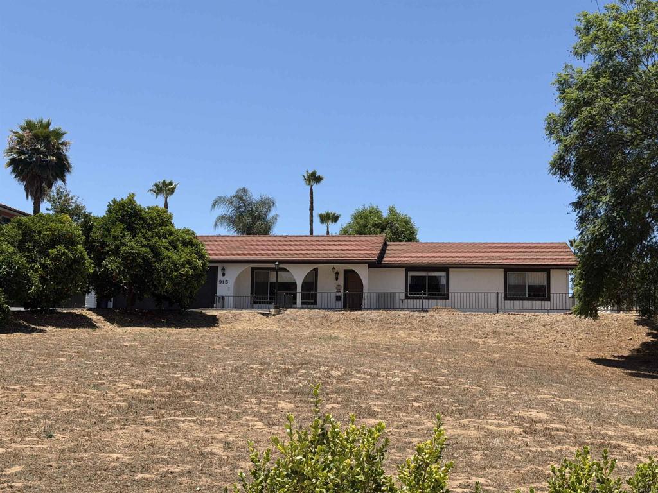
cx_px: 329
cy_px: 246
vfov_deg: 30.3
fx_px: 912
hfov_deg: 39.7
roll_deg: -1.7
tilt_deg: +8.0
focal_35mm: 48
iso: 64
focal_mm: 6.76
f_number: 1.78
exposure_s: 1/4587
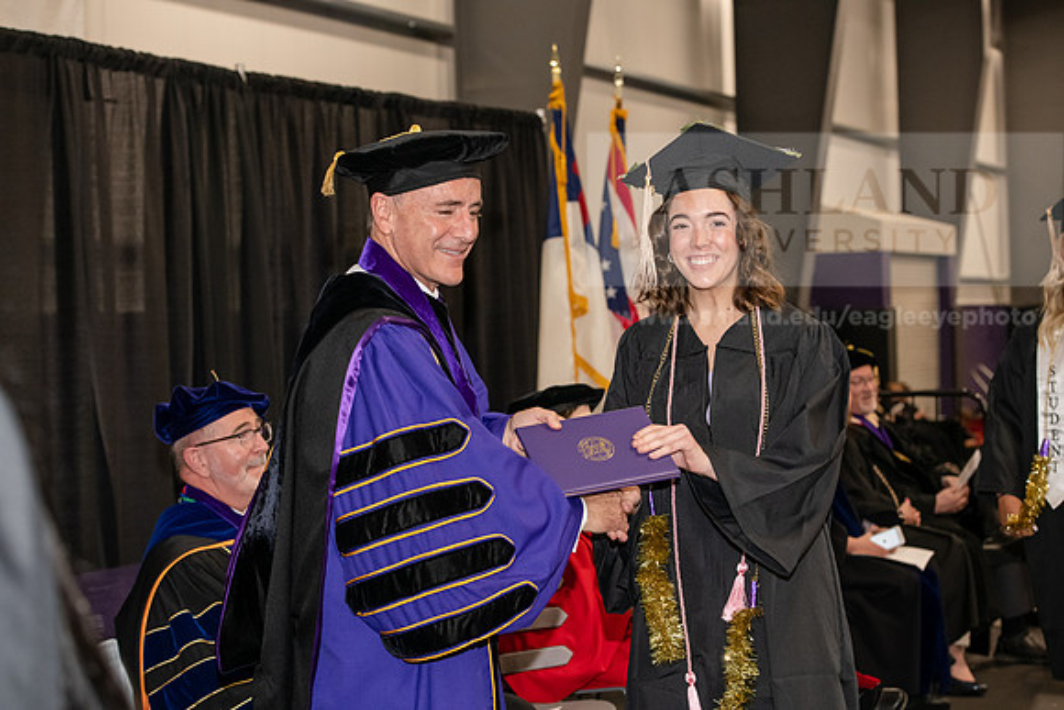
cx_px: 532
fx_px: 2069
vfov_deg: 19.5
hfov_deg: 28.8
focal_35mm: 70
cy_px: 355
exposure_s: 1/200
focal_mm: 70
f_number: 5
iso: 2500
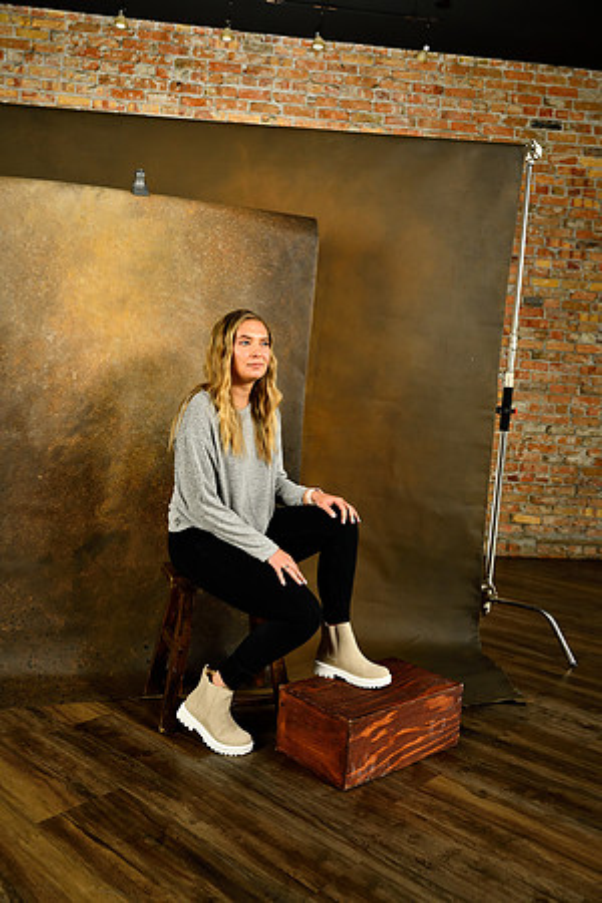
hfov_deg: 42.3
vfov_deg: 60.3
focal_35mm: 31
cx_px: 301
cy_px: 452
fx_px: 778
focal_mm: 31
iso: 400
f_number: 4.5
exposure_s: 1/250
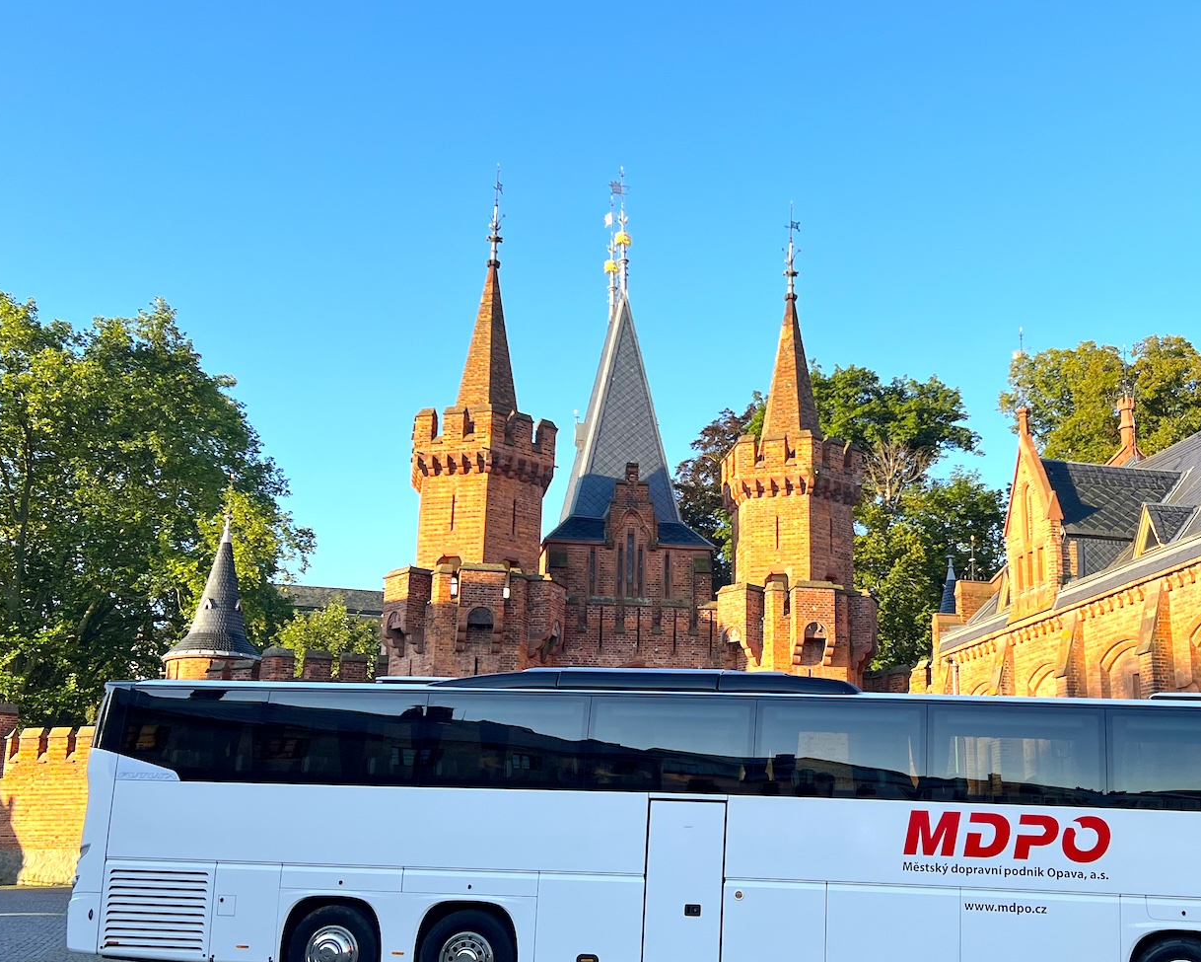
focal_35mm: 42
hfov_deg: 43.2
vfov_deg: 35.7
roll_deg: +0.7
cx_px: 798
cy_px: 524
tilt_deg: +12.9
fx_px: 1493
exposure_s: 1/1280
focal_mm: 5.7
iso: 50
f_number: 1.5
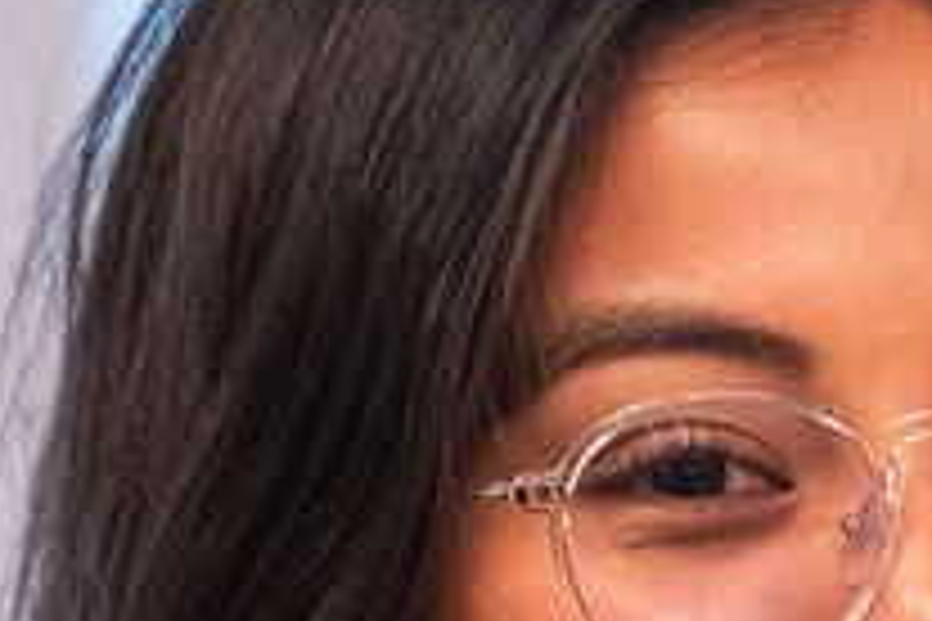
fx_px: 22444
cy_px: 1186
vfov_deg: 1.6
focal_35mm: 867
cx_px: 1121
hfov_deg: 2.4
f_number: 2.8
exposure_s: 1/125
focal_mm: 175
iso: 2000
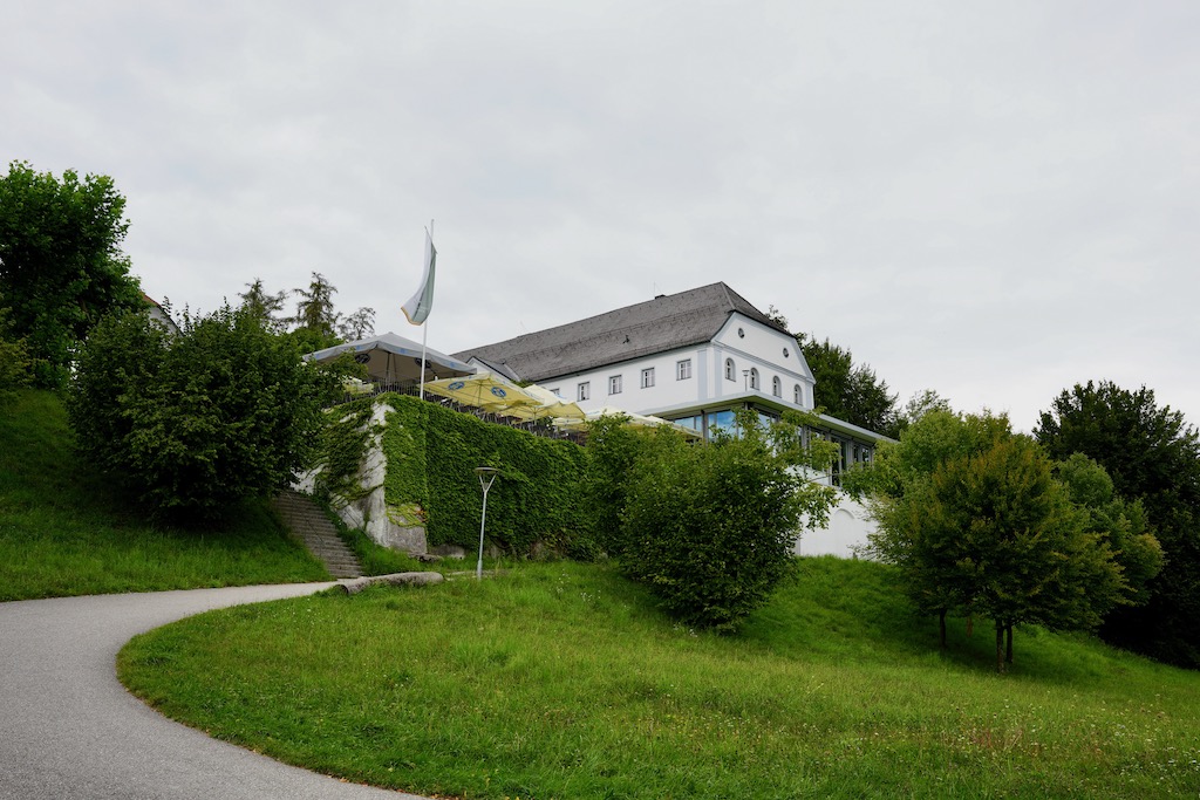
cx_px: 600
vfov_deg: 43.9
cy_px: 400
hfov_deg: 62.3
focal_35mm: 30
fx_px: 993
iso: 100
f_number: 9
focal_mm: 29.8
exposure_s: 1/125
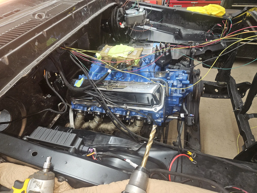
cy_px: 96
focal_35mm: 23
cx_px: 128
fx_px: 171
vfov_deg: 58.9
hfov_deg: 73.9
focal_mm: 5.4
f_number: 1.8
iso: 100
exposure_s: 1/24
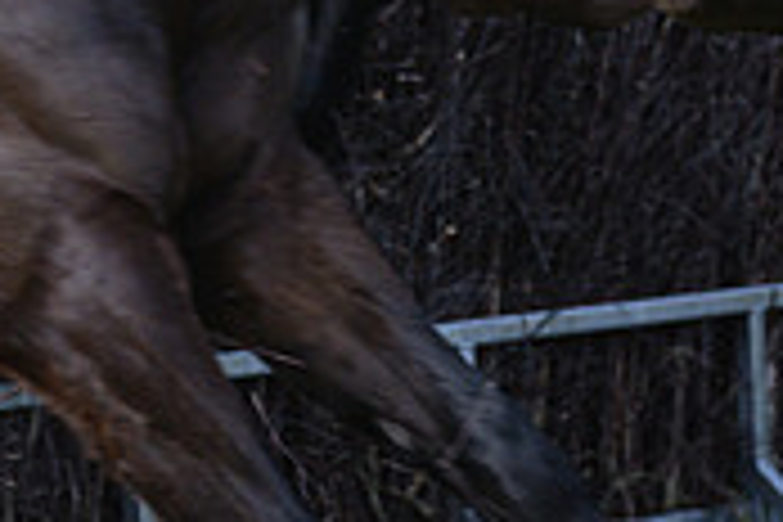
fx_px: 8873
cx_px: 243
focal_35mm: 408
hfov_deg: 5.1
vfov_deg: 3.4
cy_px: -364
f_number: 4
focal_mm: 70
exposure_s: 1/1000
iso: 400
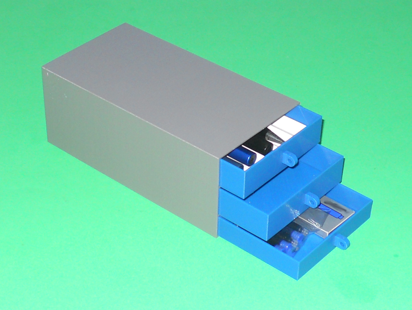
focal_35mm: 28
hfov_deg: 63.4
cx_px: 206
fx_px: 334
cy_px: 155
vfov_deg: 49.8
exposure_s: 1/25
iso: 125
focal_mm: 5
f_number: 2.7
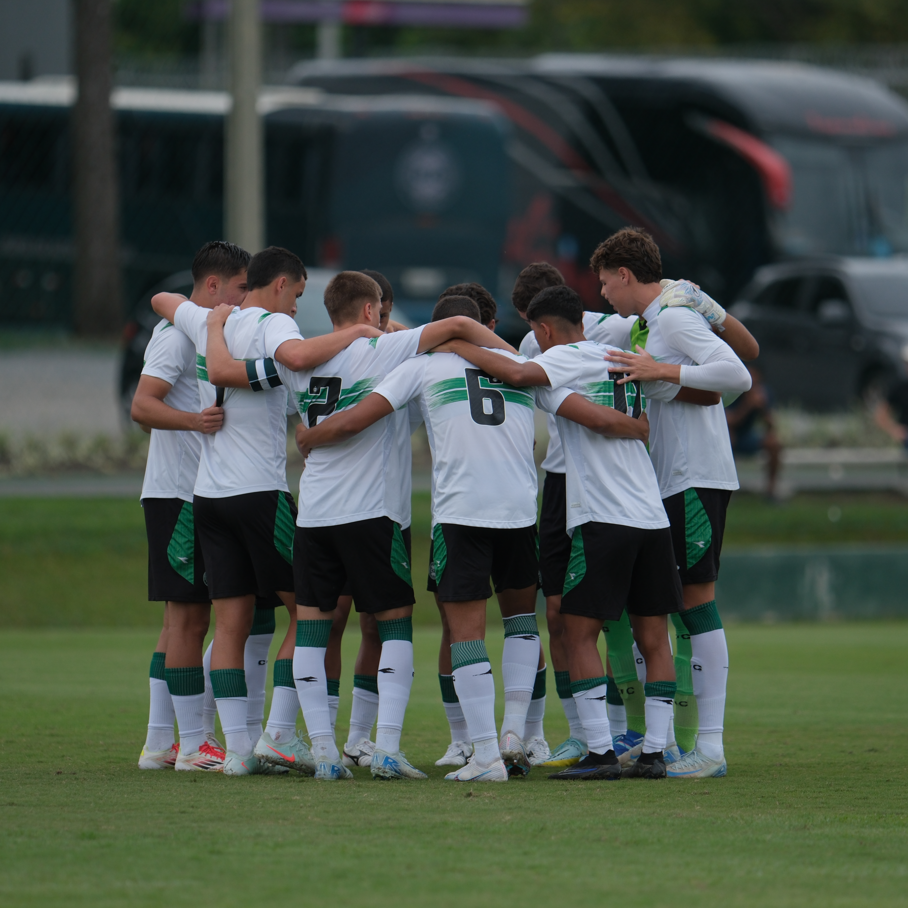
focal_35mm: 383
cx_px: 465
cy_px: 453
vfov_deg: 4.6
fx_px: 11366
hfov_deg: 4.6
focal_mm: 200
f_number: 2
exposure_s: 1/4000
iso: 250
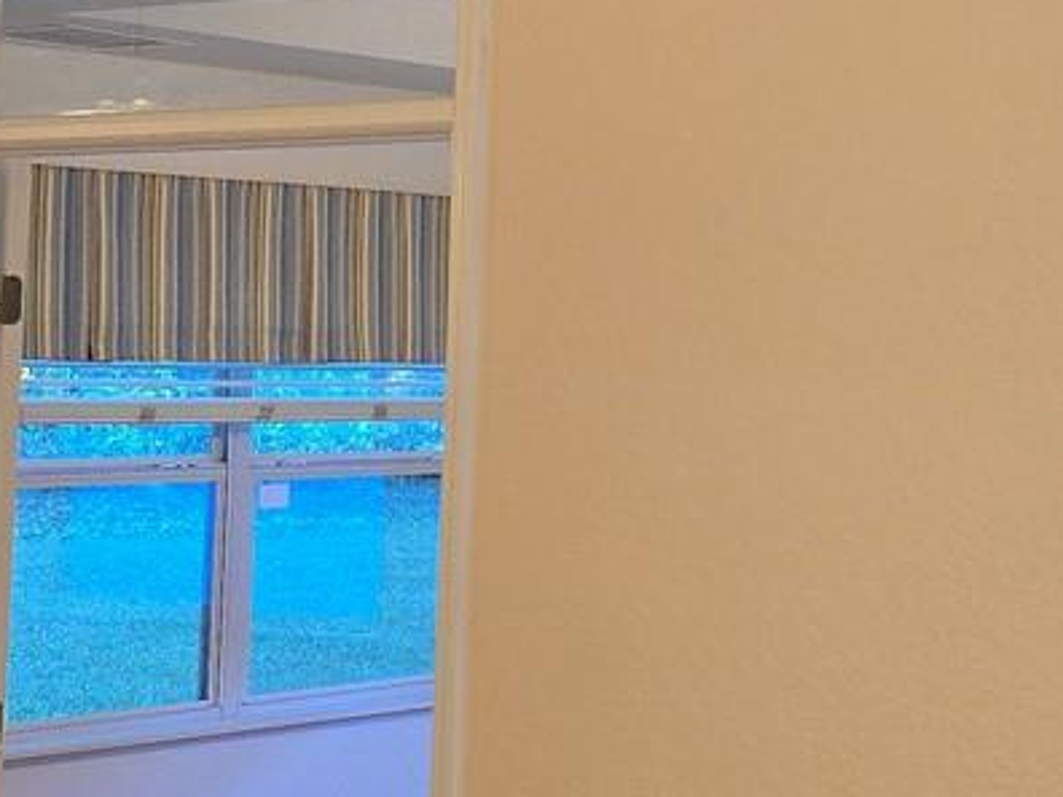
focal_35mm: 93
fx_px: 2856
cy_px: 217
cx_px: 1122
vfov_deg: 15.8
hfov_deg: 20.3
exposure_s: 1/40
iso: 100
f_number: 1.7
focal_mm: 6.3
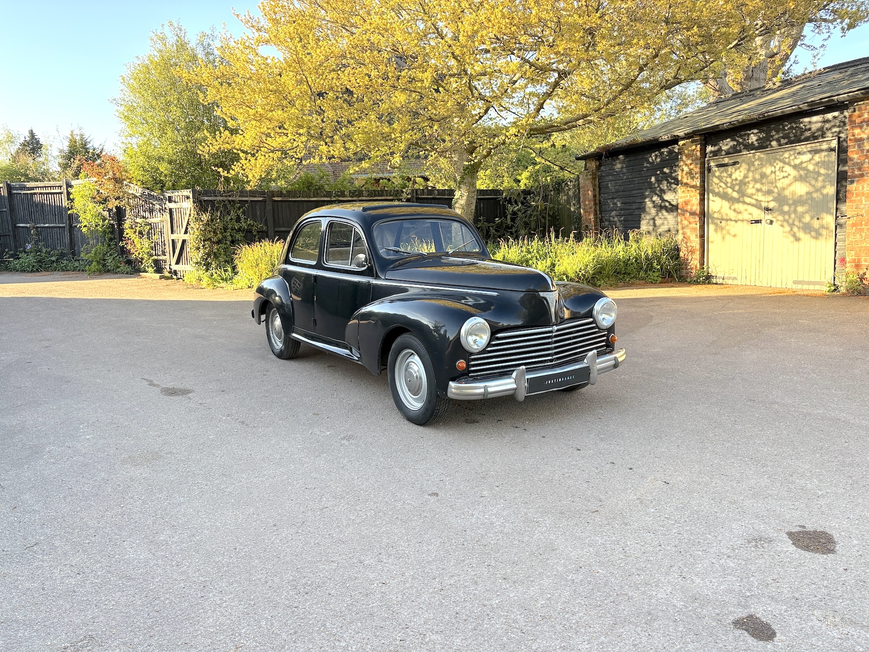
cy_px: 326
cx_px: 434
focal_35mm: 26
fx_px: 653
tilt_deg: -8.0
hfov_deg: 67.3
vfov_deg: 53.1
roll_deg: +2.8
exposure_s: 1/386
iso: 64
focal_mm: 5.96
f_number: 1.6
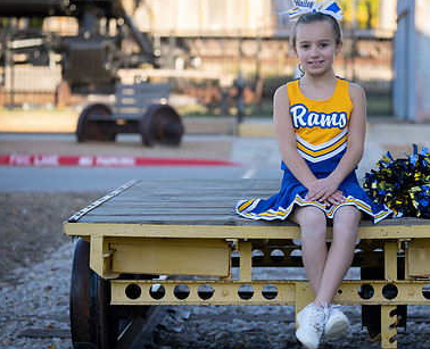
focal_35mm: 128
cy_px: 169
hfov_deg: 14.9
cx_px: 319
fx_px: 1639
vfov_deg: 12.2
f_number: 2.8
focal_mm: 70
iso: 100
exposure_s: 1/320
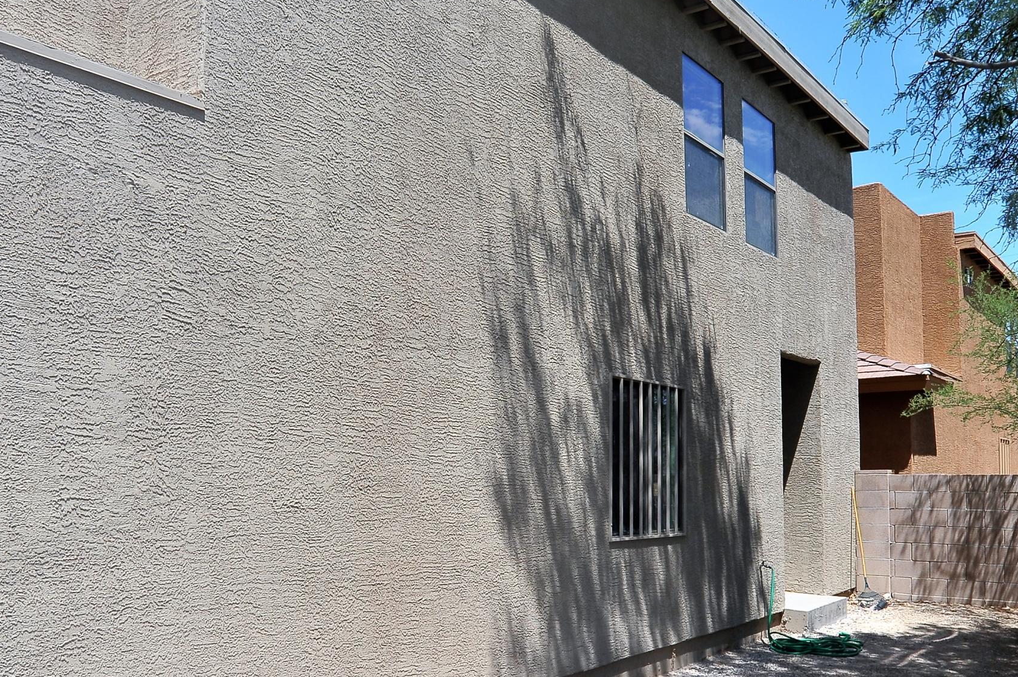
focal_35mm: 32
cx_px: 448
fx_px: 904
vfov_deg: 40.9
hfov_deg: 58.6
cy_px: 411
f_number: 11
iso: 320
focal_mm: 18
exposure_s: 1/320
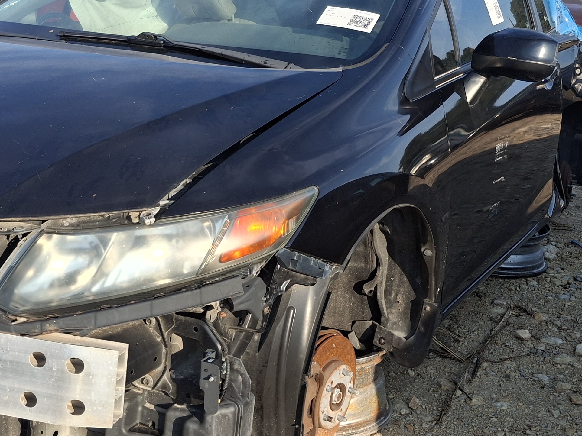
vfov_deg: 27.0
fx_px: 891
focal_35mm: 53
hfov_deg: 36.2
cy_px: 89
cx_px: 301
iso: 32
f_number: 1.8
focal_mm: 4.69
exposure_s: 1/1027
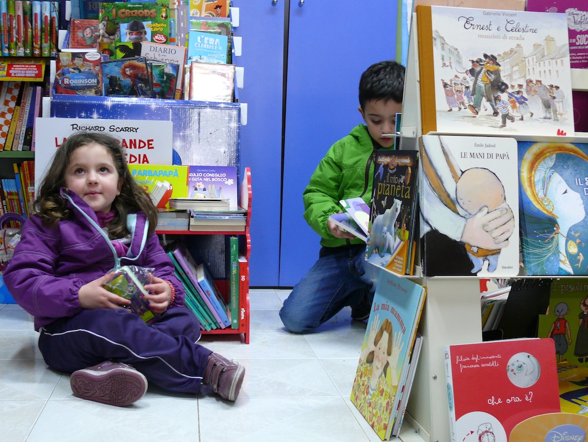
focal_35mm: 45
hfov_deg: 42.1
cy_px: 219
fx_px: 765
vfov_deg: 32.2
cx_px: 290
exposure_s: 1/30
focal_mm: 9.1
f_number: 2.8
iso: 200
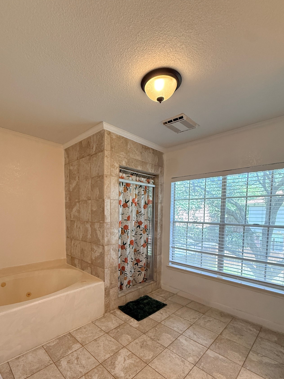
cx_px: 126
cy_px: 227
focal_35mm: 17
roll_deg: -0.2
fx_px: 186
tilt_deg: -4.3
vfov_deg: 89.9
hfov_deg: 74.5
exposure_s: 1/120
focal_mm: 2.22
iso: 320
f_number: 2.2
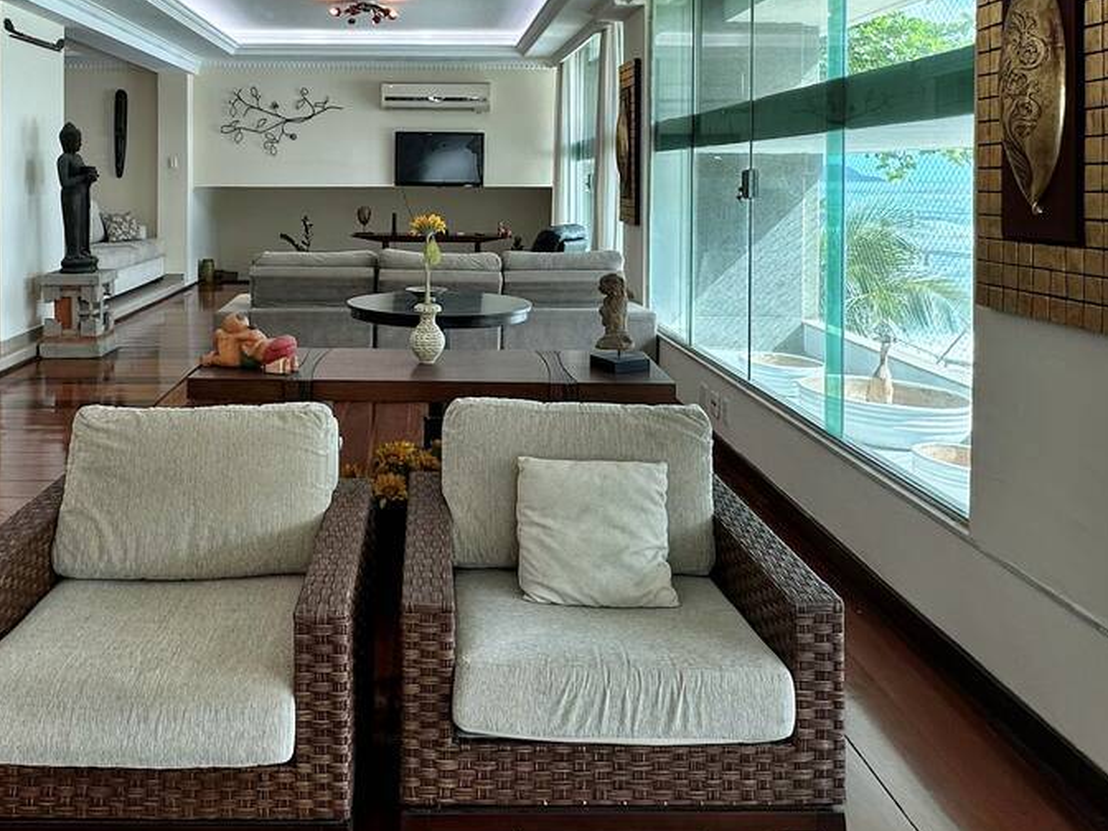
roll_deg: -0.7
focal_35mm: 30
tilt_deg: -0.2
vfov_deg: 44.9
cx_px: 432
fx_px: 960
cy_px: 186
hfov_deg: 59.4
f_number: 2.2
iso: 40
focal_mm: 2.22
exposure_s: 1/256
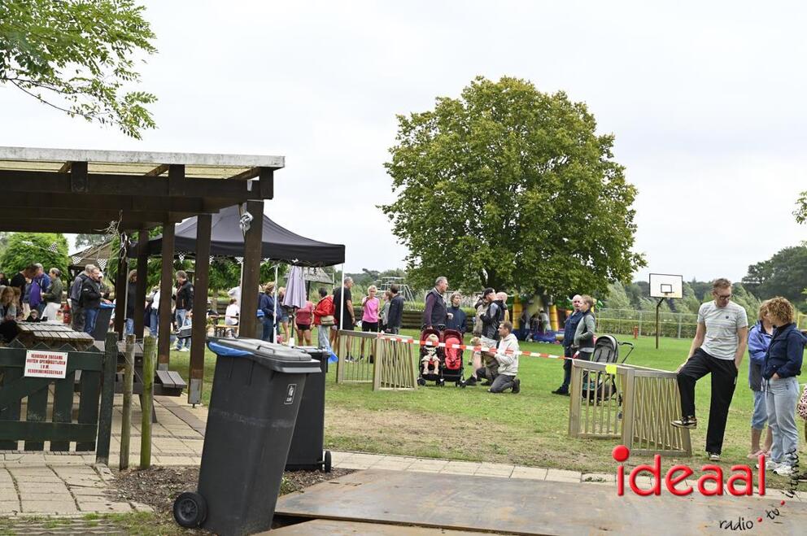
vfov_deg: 24.6
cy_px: 268
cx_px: 404
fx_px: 1231
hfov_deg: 36.3
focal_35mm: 55
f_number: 5
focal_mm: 55
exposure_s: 1/320
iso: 400
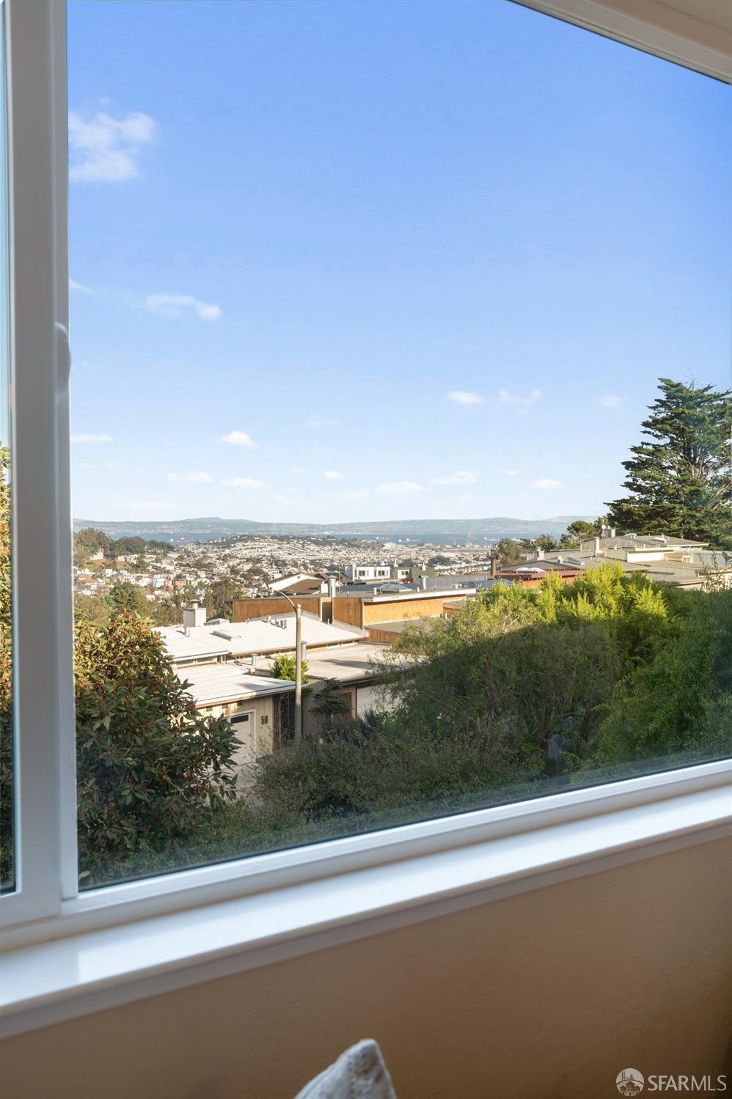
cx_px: 366
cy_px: 550
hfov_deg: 38.8
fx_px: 1038
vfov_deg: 55.8
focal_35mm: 34
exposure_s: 1/25
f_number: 8
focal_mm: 34
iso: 125
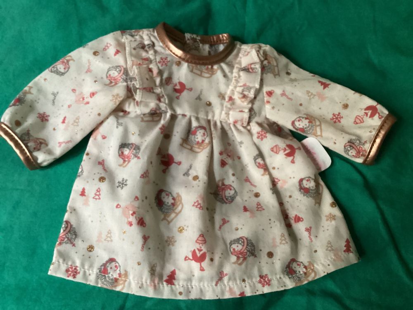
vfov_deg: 45.4
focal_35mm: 31
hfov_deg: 58.4
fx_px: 370
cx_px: 206
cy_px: 155
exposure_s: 1/30
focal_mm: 3.3
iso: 800
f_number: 2.4
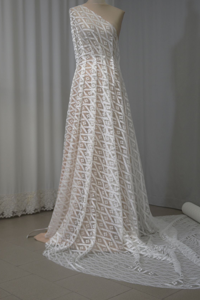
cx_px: 96
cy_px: 148
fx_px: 400
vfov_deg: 41.1
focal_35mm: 48
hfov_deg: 28.1
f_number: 4.5
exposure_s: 1/80
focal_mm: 30
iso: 400
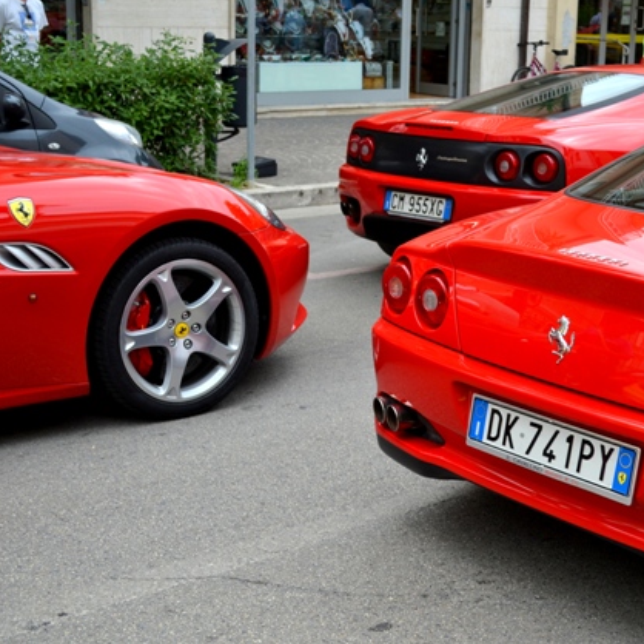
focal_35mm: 62
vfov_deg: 27.7
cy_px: 324
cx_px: 430
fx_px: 1305
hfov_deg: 27.6
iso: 100
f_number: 5.6
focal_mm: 32
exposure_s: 1/125
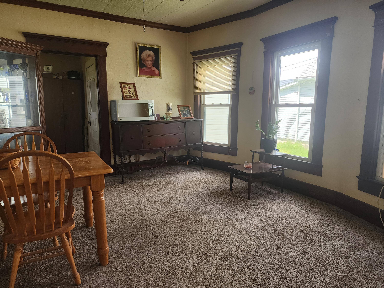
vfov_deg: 58.9
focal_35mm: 23
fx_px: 255
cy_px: 144
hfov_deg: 73.9
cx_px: 192
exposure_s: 1/180
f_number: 1.8
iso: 125
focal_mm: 6.4
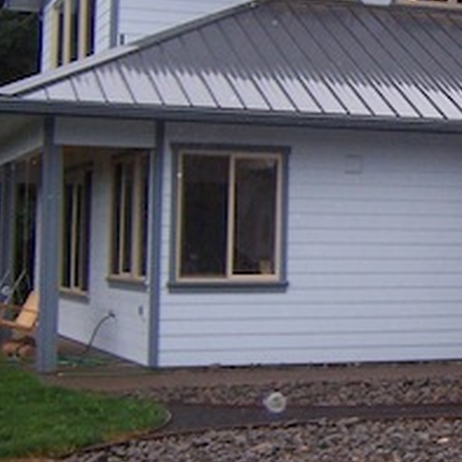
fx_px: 1434
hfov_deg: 17.1
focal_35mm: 95
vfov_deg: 18.2
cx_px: 626
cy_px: 108
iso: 140
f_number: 2.8
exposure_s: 1/90
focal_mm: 5.5
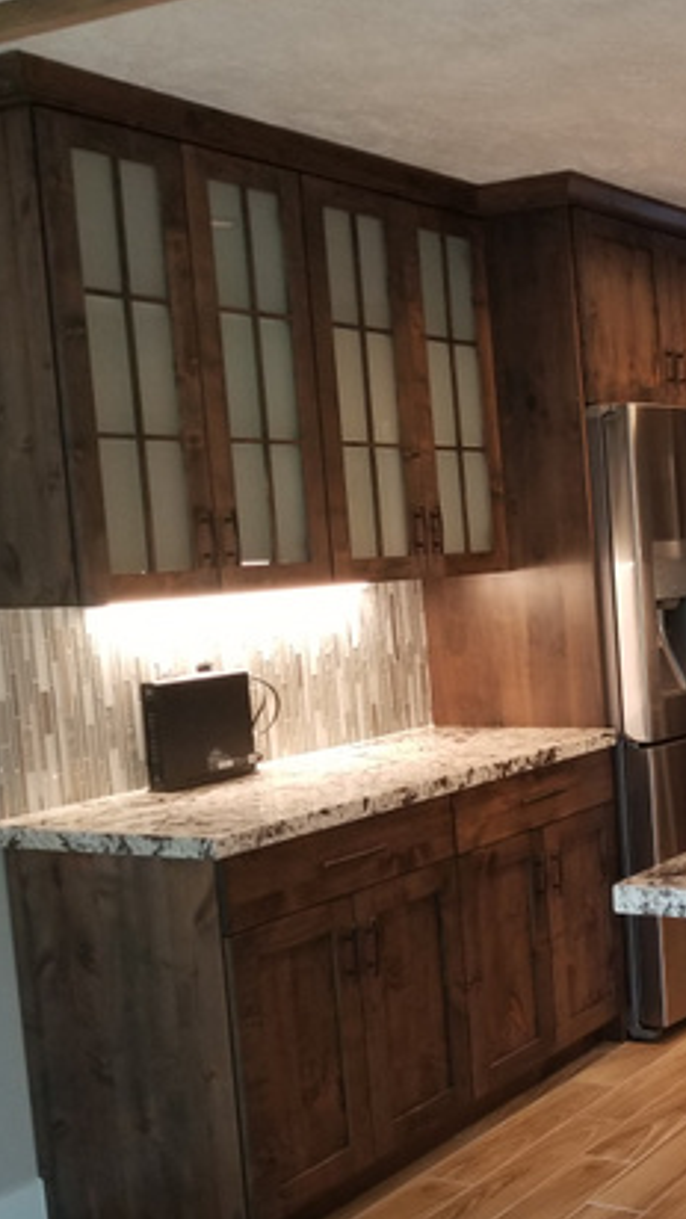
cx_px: 908
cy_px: 681
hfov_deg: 23.7
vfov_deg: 46.3
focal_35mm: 44
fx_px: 1422
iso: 160
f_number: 1.7
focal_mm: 4.25
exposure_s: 1/40
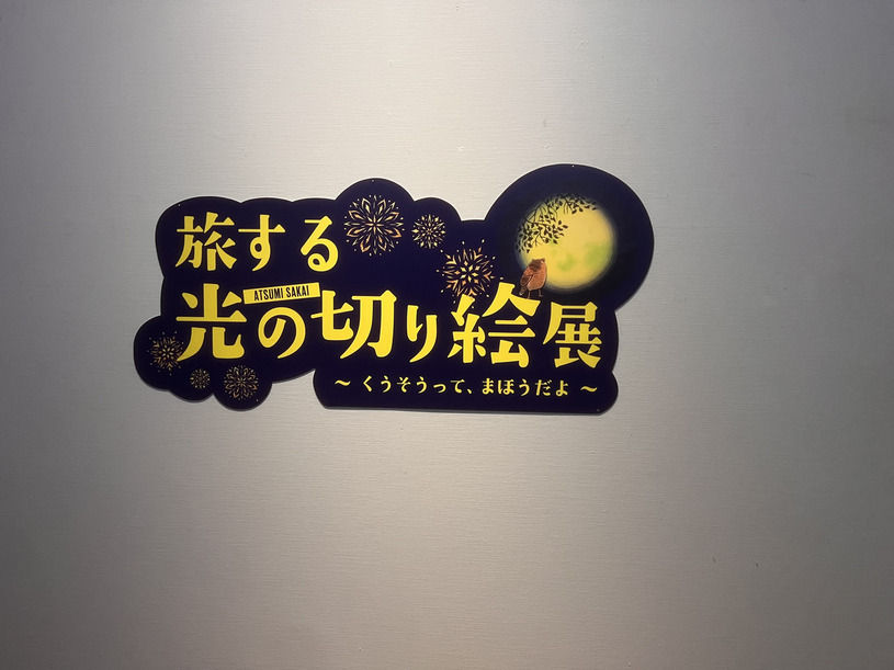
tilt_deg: -4.1
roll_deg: -1.0
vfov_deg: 53.1
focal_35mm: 26
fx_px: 671
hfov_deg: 67.3
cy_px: 335
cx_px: 447
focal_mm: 5.7
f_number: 1.5
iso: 500
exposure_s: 1/40
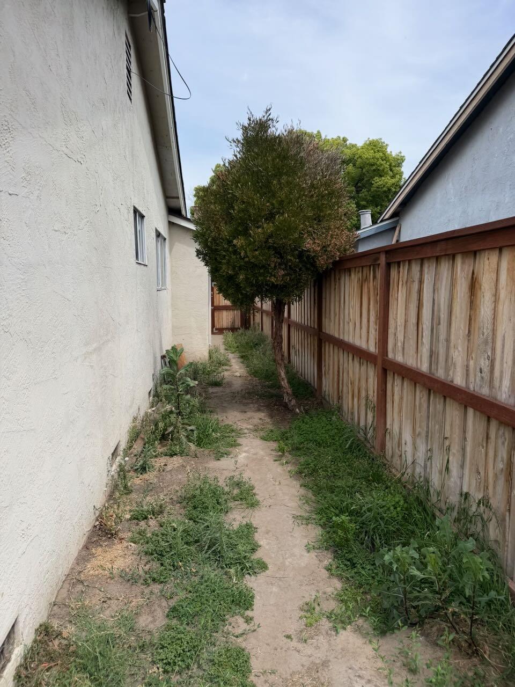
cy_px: 344
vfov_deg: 71.6
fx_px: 476
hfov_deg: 56.8
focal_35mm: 24
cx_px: 258
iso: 80
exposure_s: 1/2907
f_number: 1.78
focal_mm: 6.76
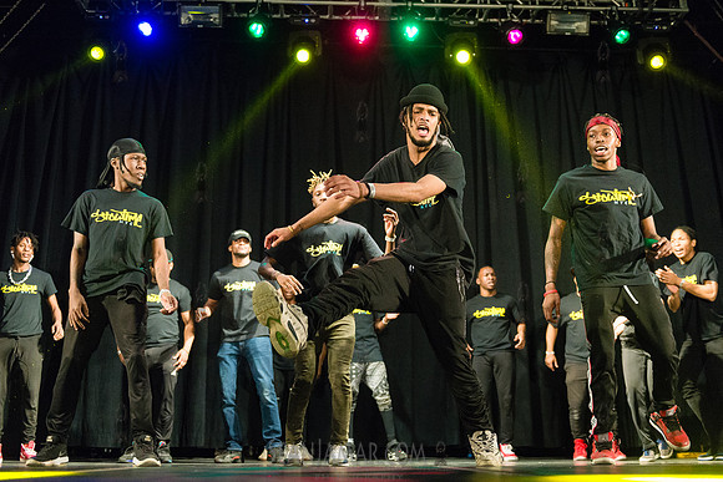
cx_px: 362
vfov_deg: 35.3
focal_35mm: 38
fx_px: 757
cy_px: 241
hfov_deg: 51.0
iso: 4000
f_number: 2.8
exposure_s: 1/1000
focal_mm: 36
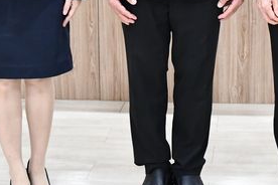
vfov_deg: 13.1
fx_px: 772
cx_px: 235
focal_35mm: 100
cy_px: -71
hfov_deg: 20.1
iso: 3200
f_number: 3.5
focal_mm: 18
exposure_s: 1/80
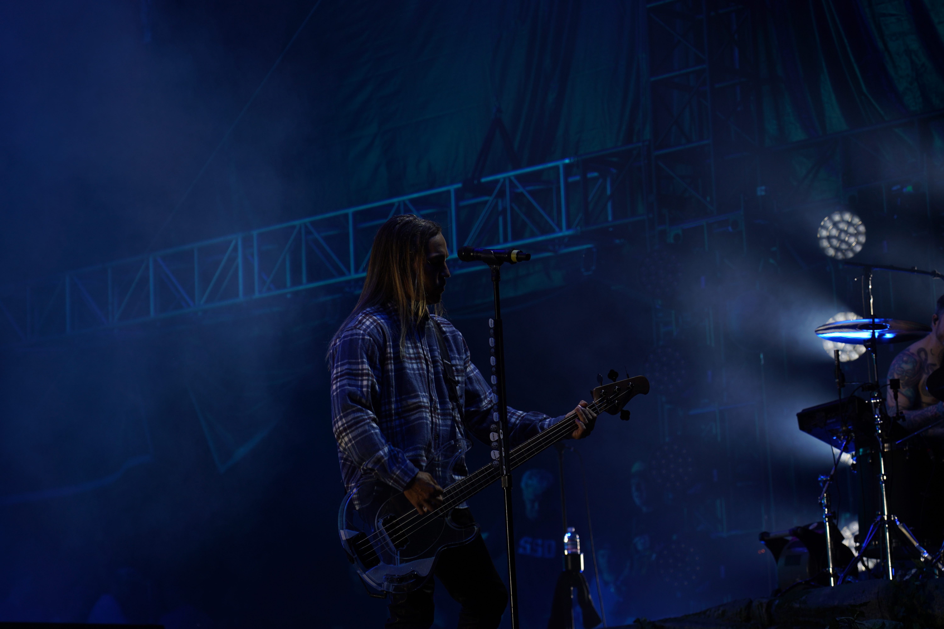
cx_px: 472
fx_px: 2753
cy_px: 314
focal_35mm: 105
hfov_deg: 19.5
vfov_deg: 13.0
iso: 100
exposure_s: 1/200
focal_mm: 105
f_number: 4.5
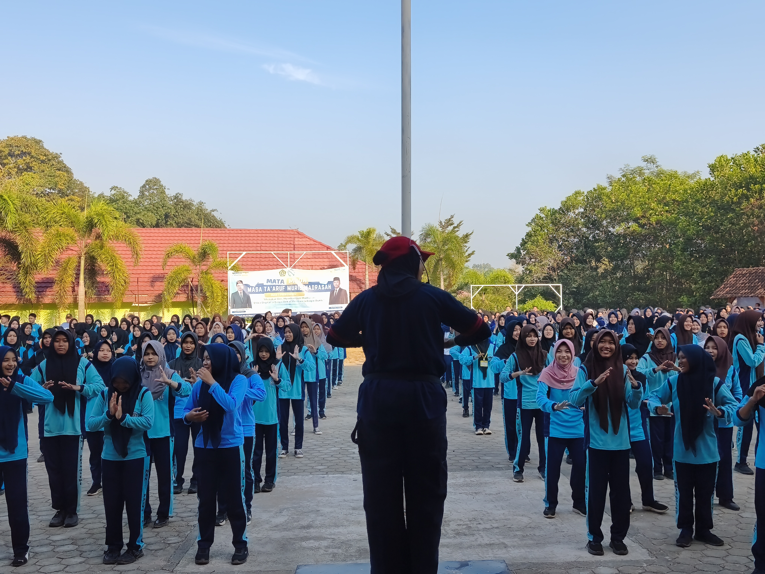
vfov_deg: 40.7
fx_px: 773
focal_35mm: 35
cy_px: 287
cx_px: 382
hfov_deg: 52.6
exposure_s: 1/322
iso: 50
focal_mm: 6.06
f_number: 1.7
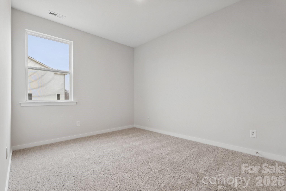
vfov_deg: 73.7
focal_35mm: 16
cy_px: 96
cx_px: 143
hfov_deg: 96.7
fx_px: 127
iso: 640
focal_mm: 16
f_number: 8
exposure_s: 1/50
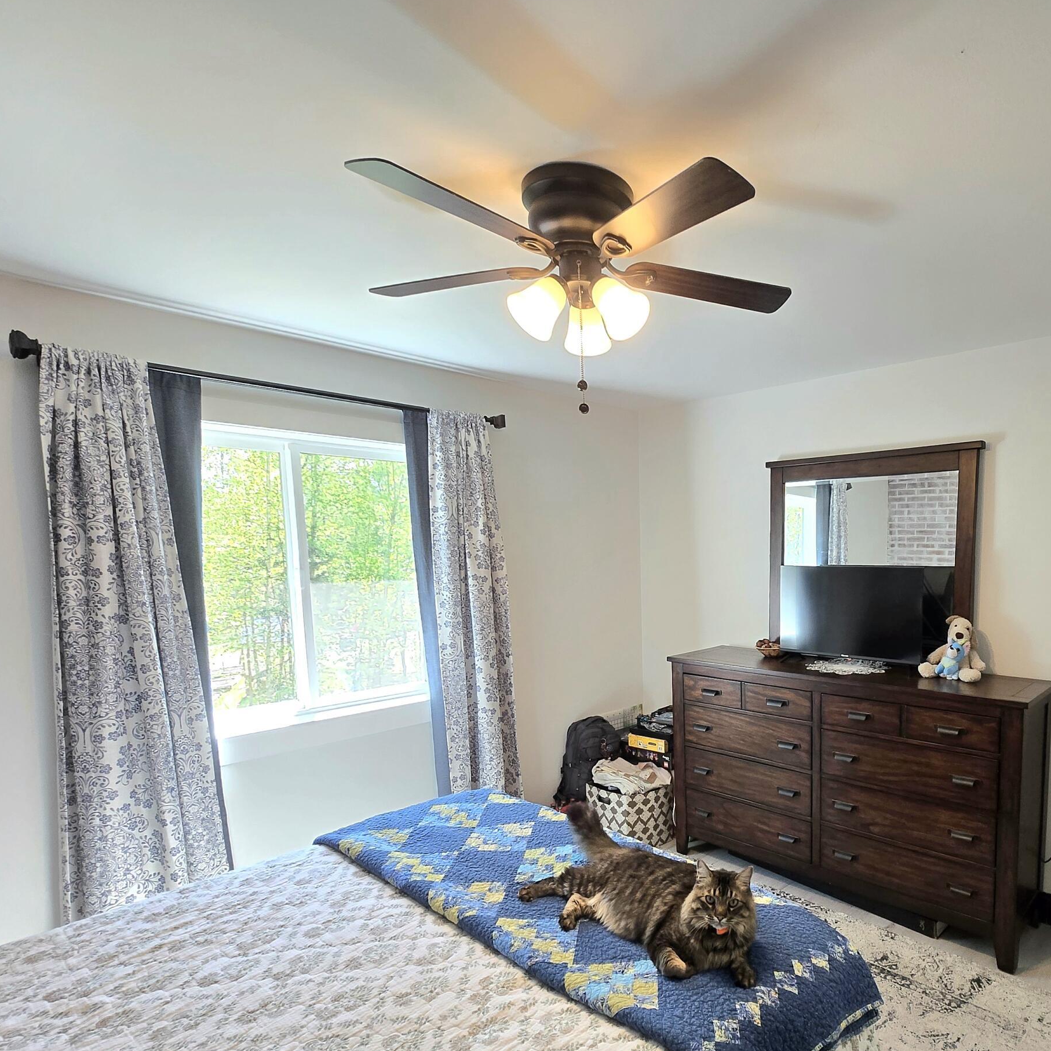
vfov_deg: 76.9
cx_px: 691
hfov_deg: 75.5
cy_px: 625
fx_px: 653
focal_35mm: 19
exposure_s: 1/60.2
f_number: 2.2
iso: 100
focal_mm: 1.7
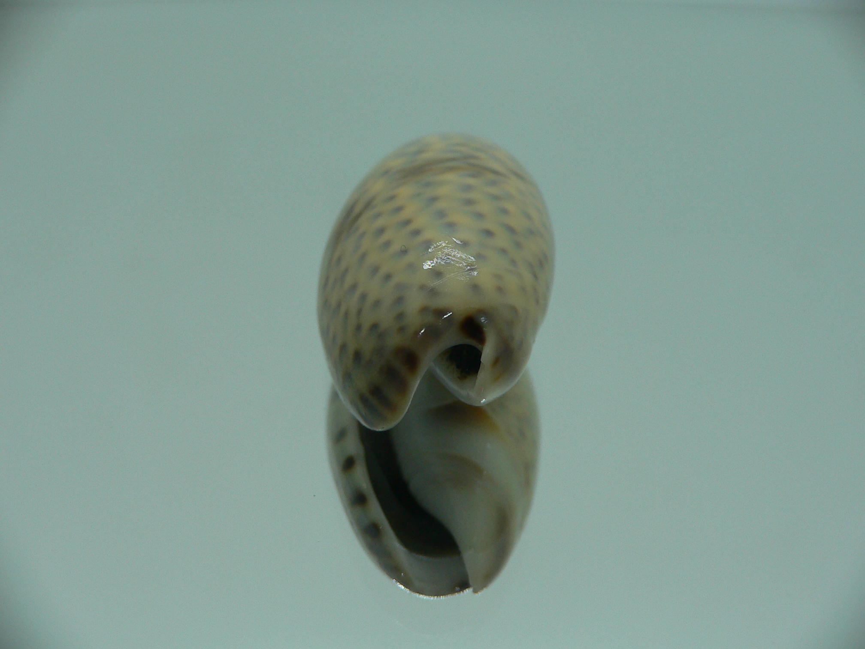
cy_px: 324
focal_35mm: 35
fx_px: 875
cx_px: 432
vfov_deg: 40.7
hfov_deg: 52.6
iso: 80
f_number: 2.8
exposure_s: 1/60
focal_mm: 4.6
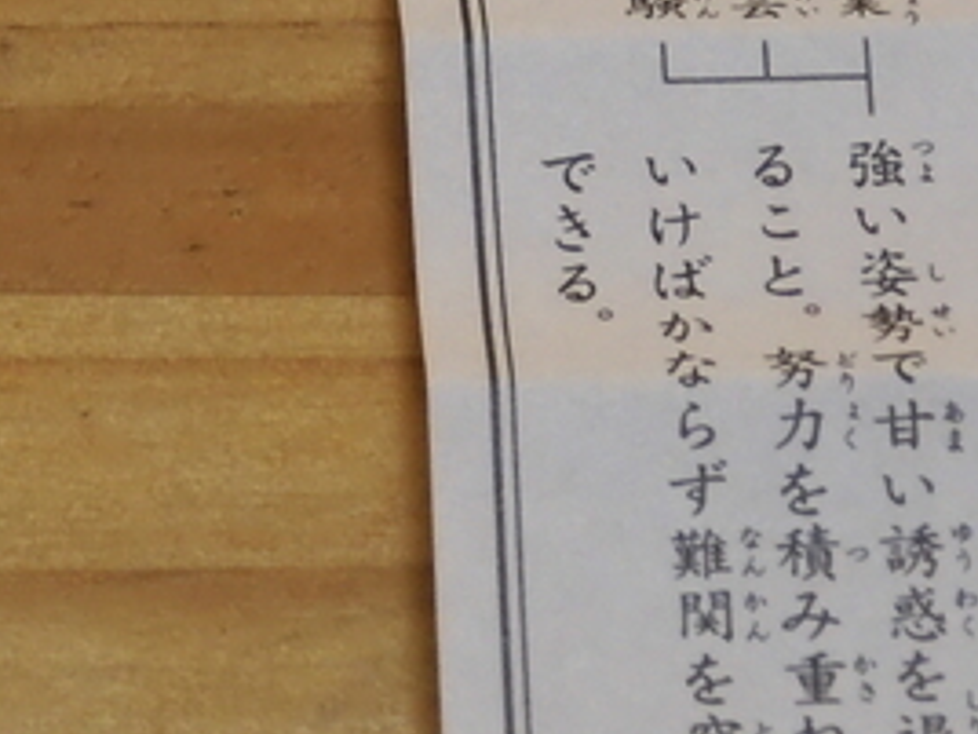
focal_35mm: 291
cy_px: -562
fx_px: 8222
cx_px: -310
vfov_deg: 5.0
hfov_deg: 6.7
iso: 160
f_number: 4.5
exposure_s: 1/30
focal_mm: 11.6
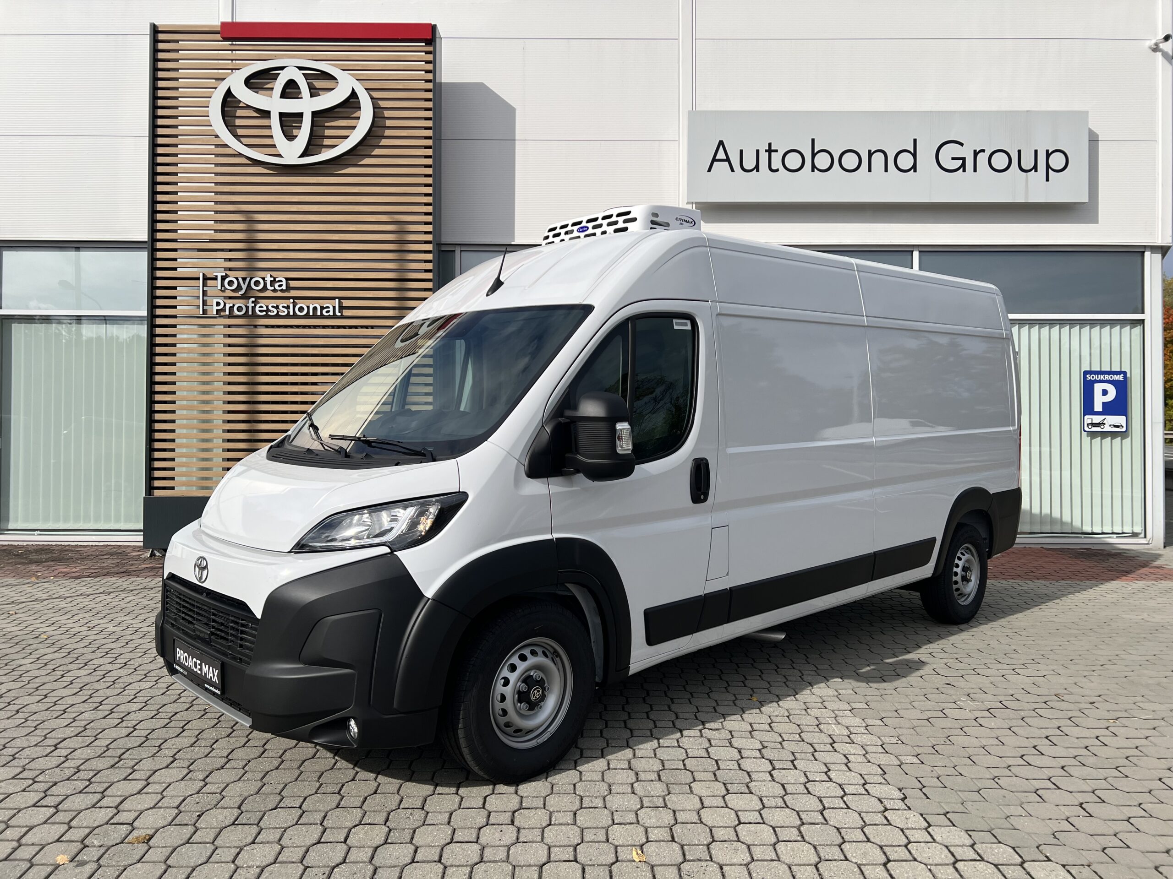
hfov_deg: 67.3
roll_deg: +0.2
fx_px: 881
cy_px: 440
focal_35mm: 26
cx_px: 586
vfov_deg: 53.1
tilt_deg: +1.0
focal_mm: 5.7
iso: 50
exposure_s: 1/6993
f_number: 1.5
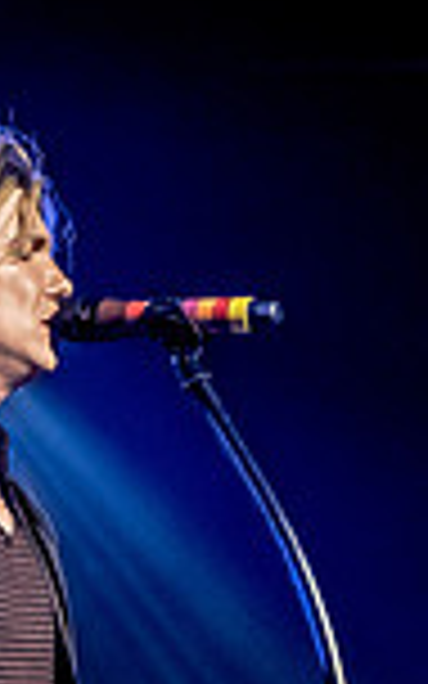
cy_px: 687
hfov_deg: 9.3
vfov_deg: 14.7
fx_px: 2613
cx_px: -69
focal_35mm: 140
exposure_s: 1/200
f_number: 4
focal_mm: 14
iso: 1600
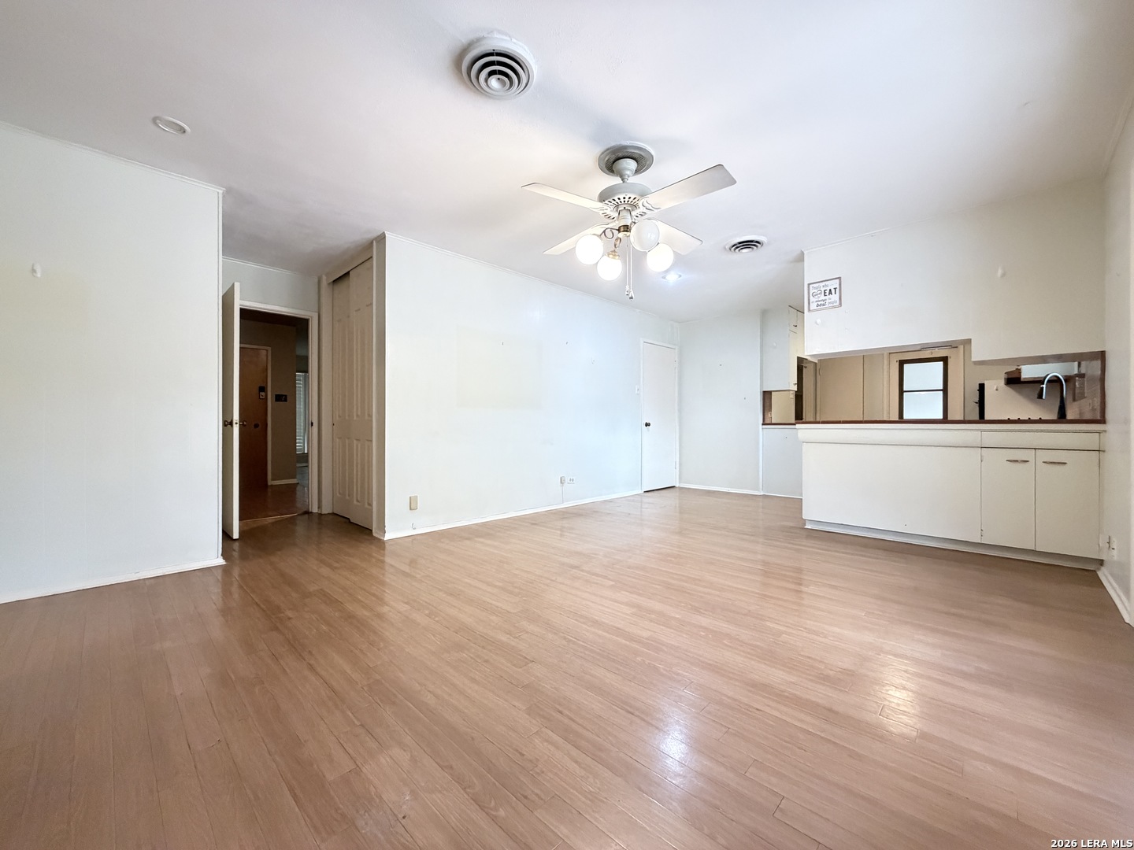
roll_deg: -0.4
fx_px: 459
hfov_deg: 102.1
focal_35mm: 14
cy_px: 425
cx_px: 567
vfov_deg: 85.7
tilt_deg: +0.1
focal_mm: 2.22
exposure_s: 1/60
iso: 800
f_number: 2.2
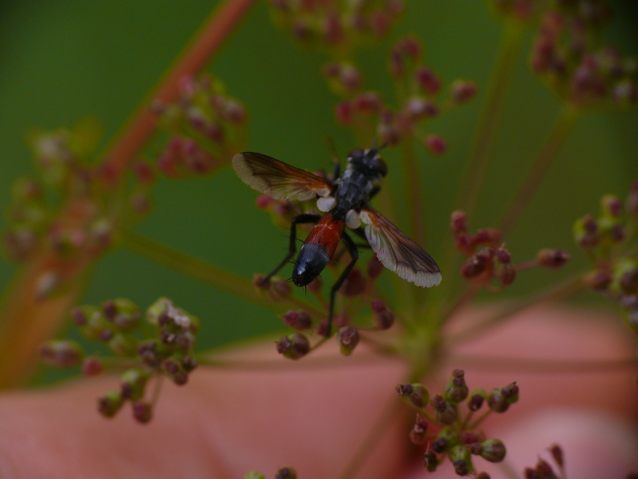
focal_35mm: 123
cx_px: 319
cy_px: 240
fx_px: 2267
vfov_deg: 12.1
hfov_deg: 16.0
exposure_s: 1/200
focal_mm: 26.1
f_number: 3.6
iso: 100
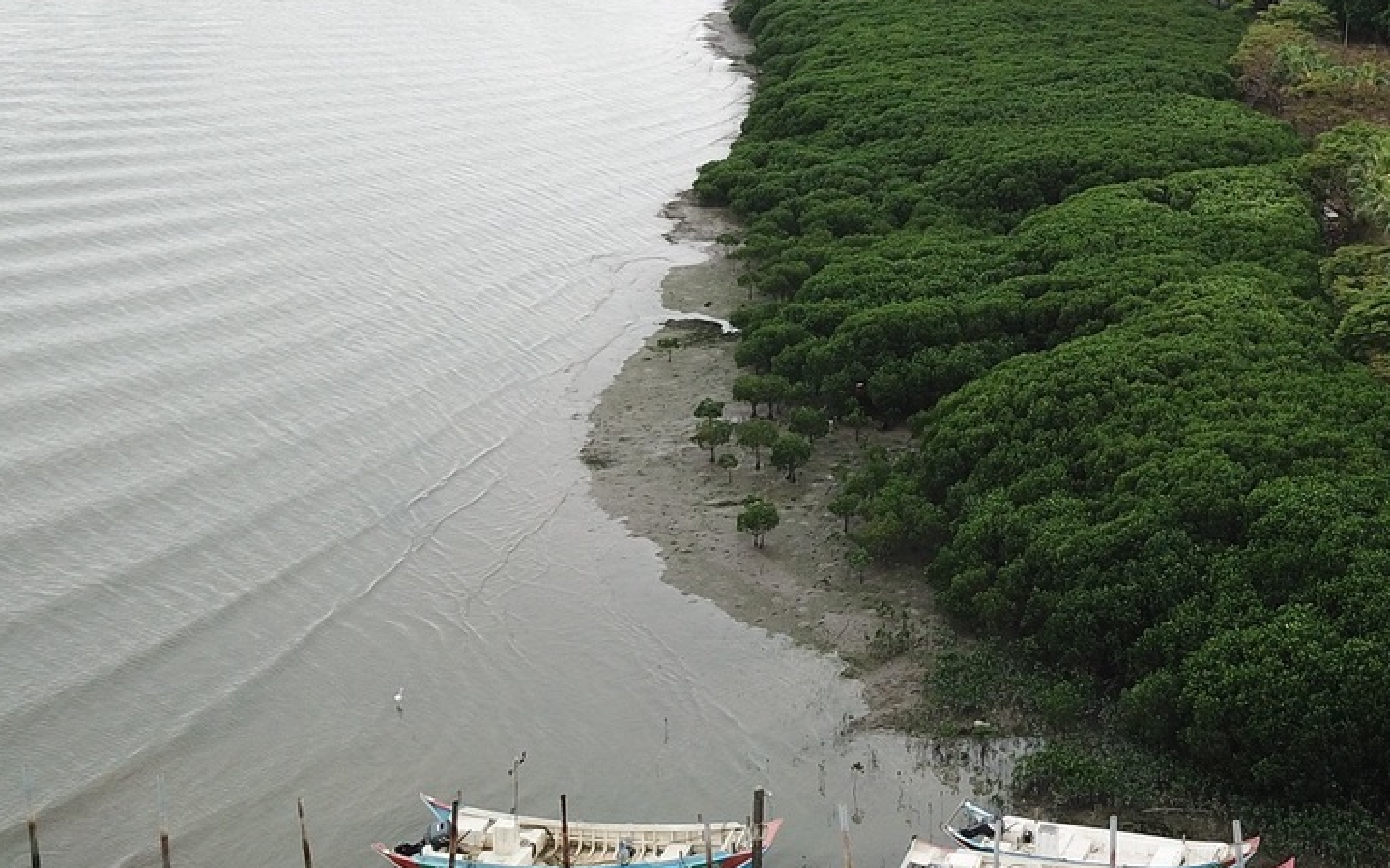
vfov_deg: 27.5
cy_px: 193
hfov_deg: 41.5
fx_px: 1742
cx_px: 1121
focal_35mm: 46
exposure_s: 1/189
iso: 100
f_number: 2.2
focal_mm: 4.73
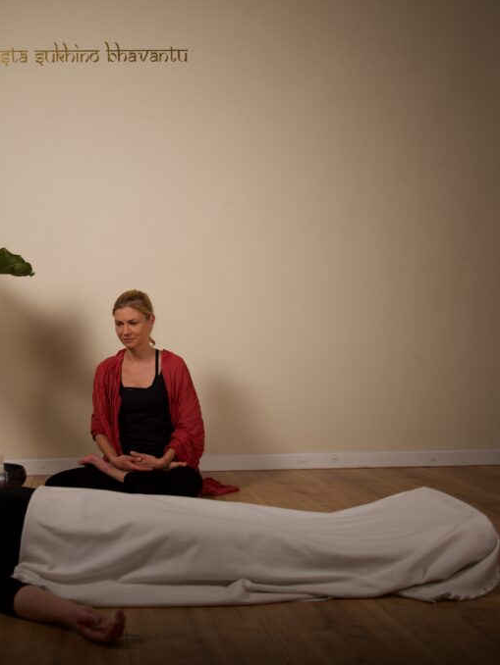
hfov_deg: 31.6
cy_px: 333
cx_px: 124
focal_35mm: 45
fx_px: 866
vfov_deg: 42.1
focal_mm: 31
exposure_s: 1/250
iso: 100
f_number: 4
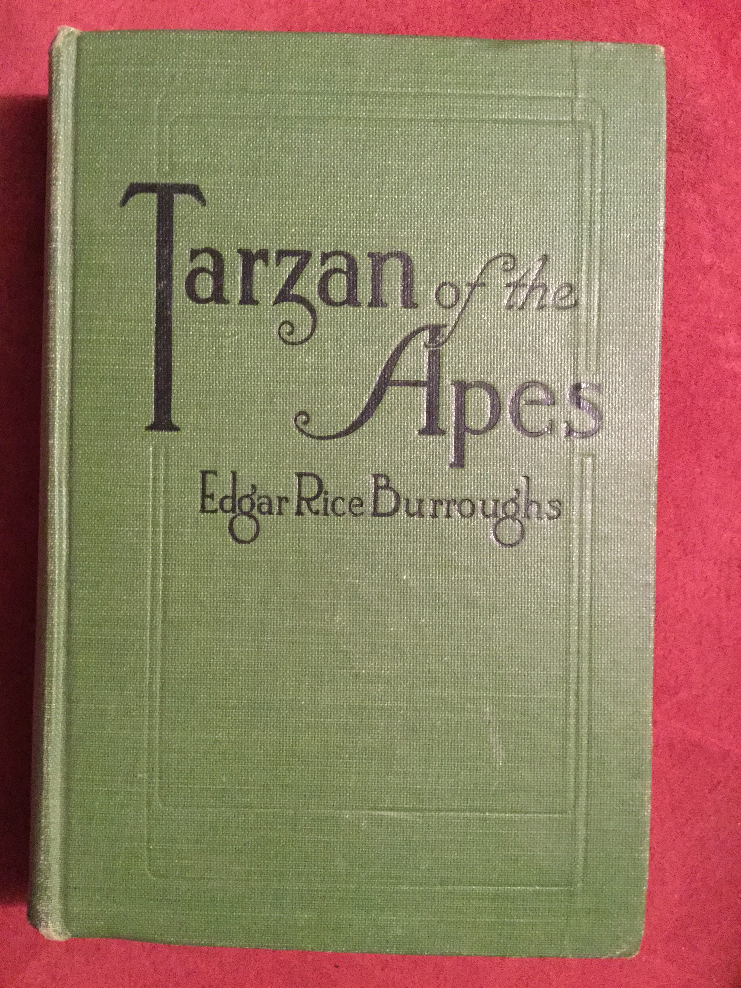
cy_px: 494
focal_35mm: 31
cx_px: 370
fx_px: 885
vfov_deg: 58.4
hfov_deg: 45.4
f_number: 2.4
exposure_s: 1/15
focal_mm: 3.3
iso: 500
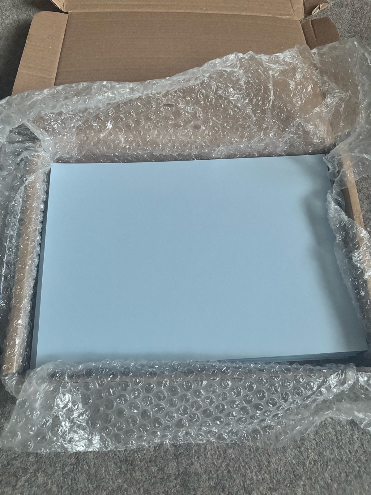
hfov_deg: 53.1
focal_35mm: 26
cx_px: 186
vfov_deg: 67.3
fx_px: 372
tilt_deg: -68.4
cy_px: 248
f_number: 1.6
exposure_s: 1/37
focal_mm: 5.96
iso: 640
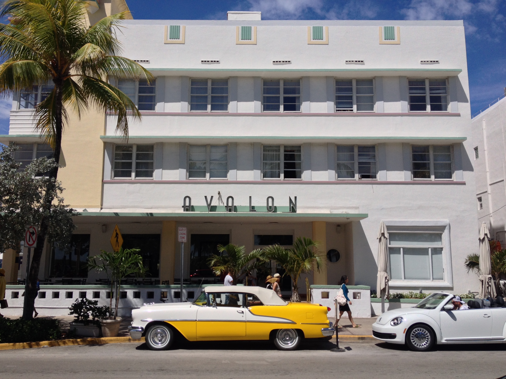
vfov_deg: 40.7
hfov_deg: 52.6
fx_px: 512
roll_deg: +0.5
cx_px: 253
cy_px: 190
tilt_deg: +6.9
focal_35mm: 35
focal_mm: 4.28
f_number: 2.4
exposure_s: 1/2907
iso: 50
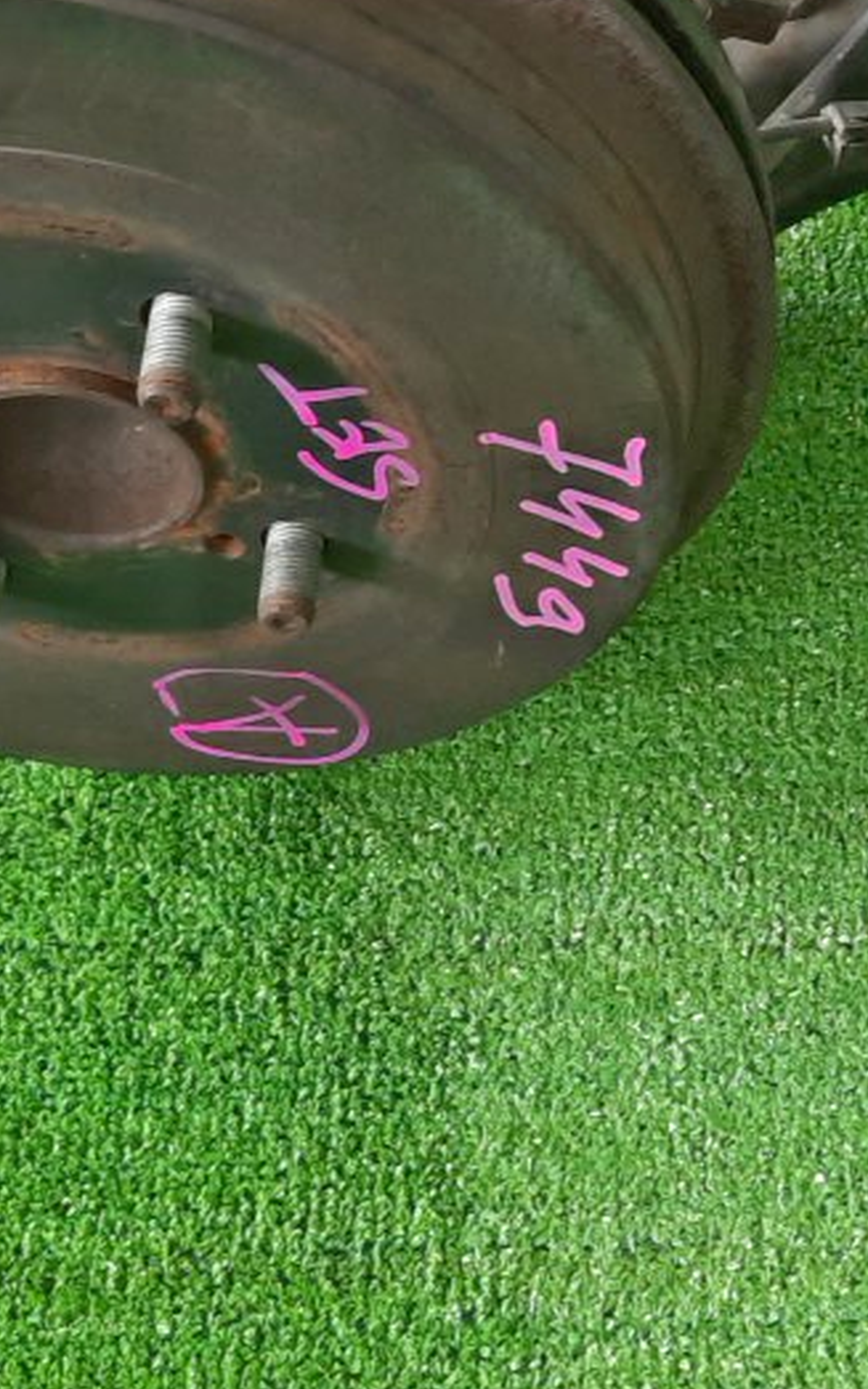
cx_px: 701
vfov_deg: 28.2
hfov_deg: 17.7
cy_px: 672
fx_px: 2762
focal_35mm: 73
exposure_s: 1/50
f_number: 2
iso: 167
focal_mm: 4.6
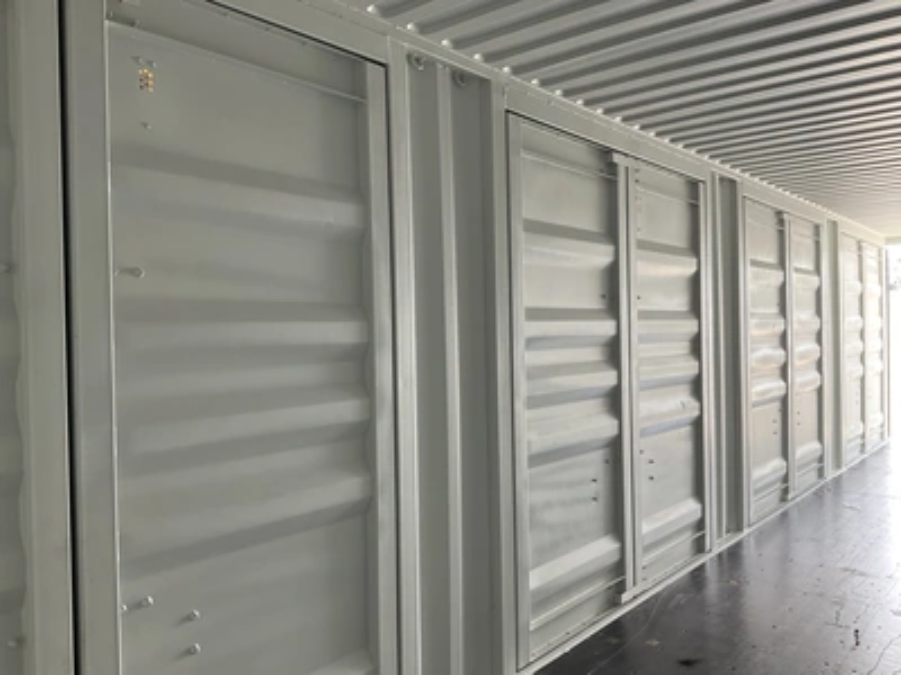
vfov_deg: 48.2
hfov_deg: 61.7
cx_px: 450
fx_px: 755
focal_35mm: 29
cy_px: 338
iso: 64
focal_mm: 3
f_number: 1.8
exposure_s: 1/74
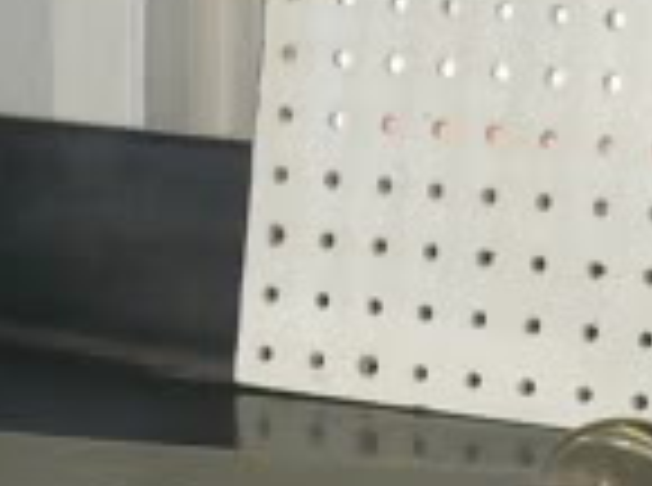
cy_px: 652
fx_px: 4660
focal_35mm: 248
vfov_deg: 5.9
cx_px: -234
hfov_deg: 7.9
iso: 160
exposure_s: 1/30
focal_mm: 5.8
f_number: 2.8
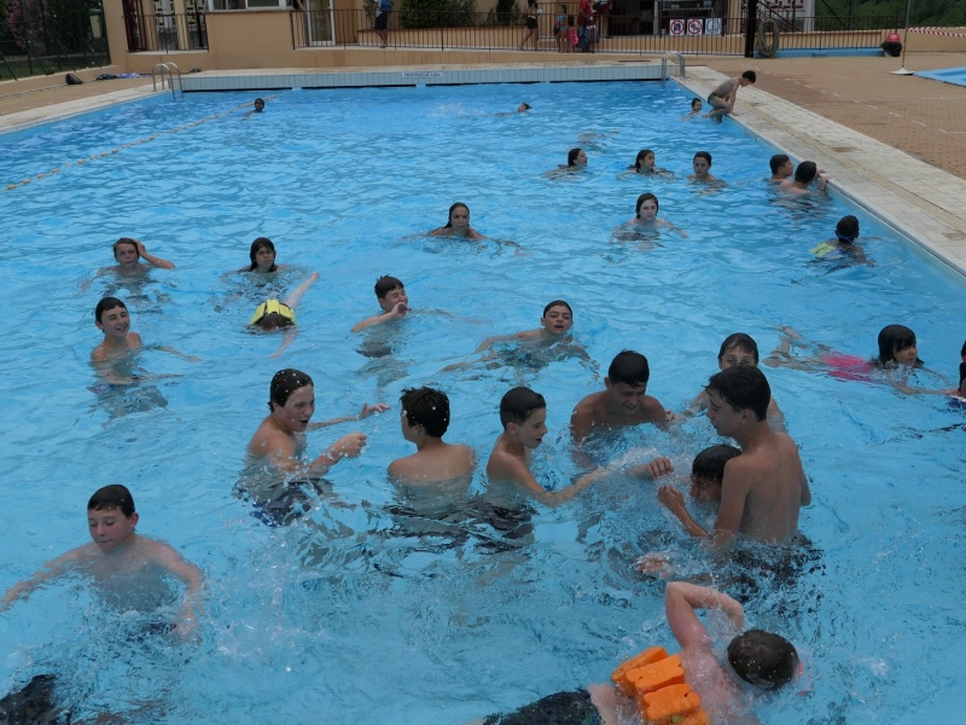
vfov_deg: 38.7
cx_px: 483
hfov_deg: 50.1
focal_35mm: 37
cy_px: 362
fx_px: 1033
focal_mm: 12.6
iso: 125
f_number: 4
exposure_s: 1/1600
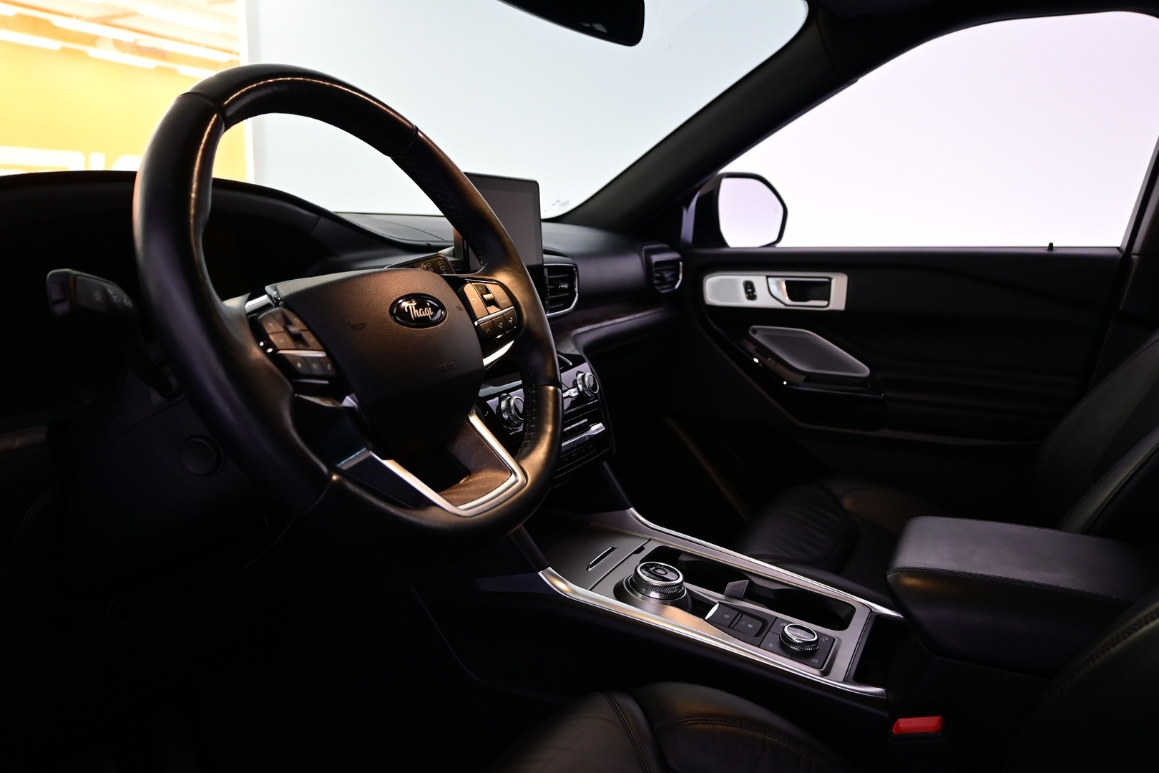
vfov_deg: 47.9
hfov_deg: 67.4
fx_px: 869
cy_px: 386
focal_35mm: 27
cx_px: 580
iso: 1000
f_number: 3.5
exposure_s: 1/30
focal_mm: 18
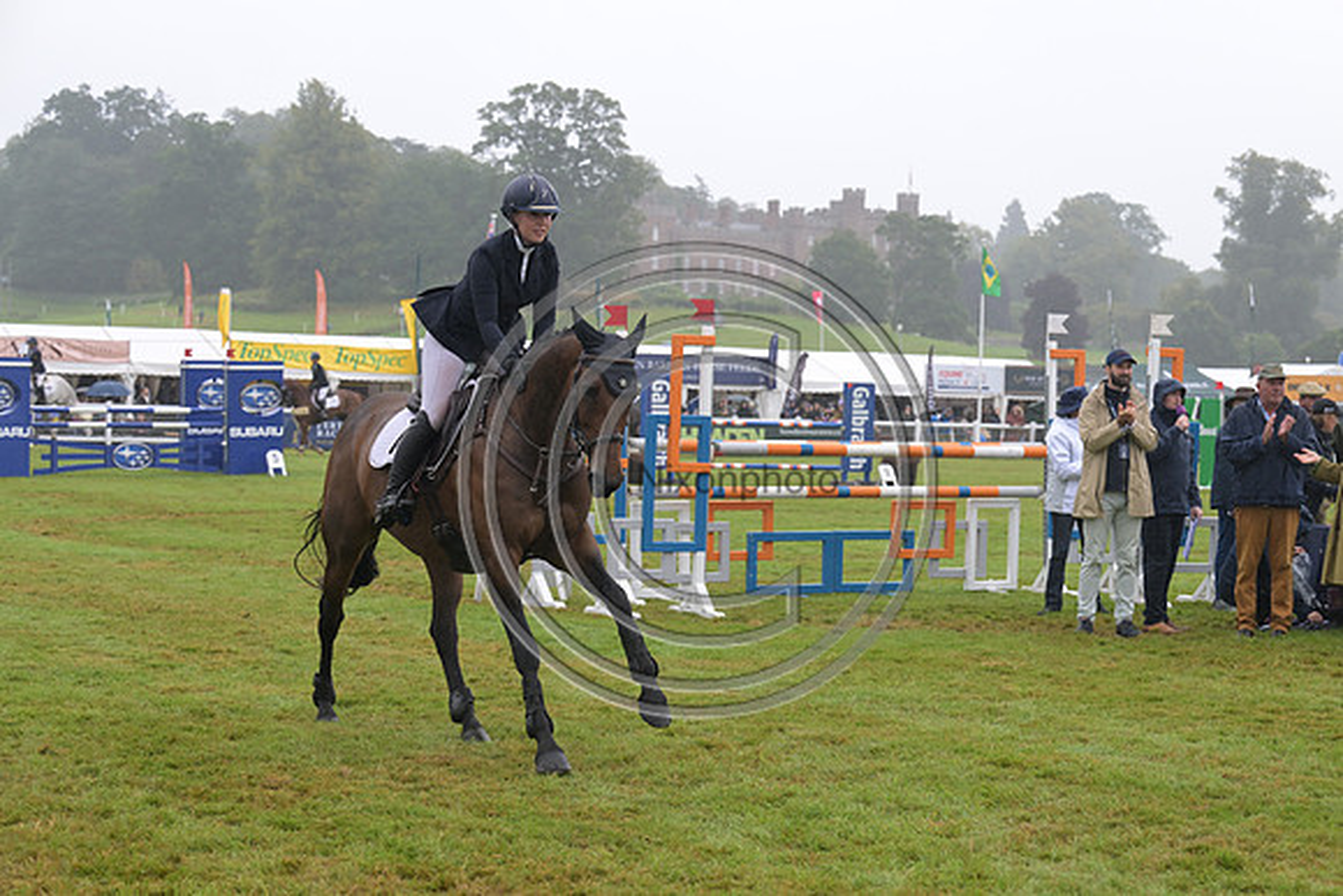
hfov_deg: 25.1
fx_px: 3022
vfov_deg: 16.9
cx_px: 672
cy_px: 448
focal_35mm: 81
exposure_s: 1/800
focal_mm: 81
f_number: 5.6
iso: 800
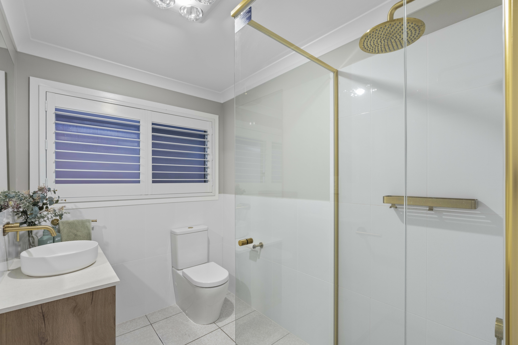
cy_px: 172
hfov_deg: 96.7
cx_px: 259
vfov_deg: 73.7
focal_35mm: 16
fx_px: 230
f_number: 7.1
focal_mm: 16
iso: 1000
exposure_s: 1/5
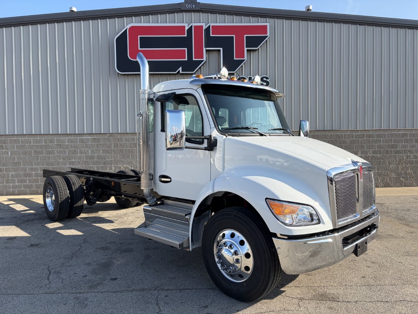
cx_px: 209
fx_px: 314
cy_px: 157
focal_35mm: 26
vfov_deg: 53.1
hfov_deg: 67.3
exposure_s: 1/1751
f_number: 1.6
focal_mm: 5.96
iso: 50
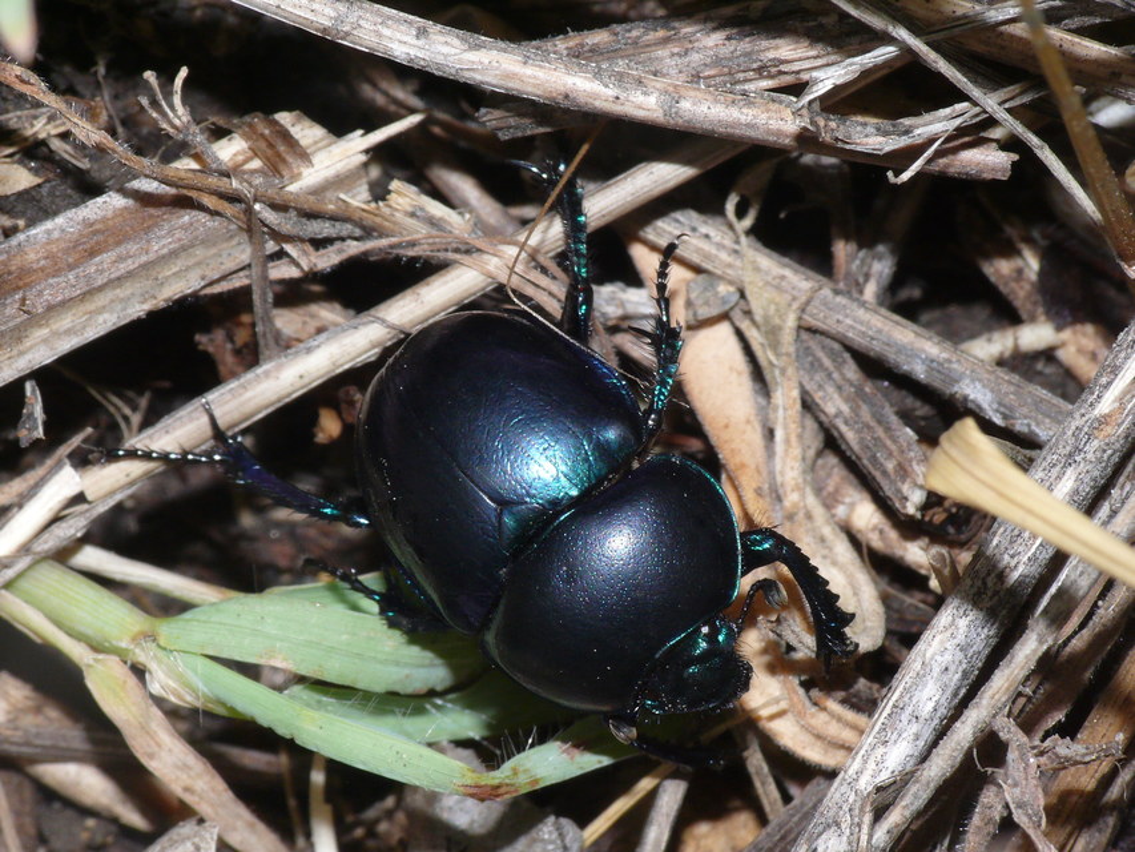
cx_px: 568
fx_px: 6165
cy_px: 426
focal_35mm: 188
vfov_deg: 7.9
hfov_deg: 10.5
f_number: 11
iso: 200
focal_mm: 39.8
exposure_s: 1/200
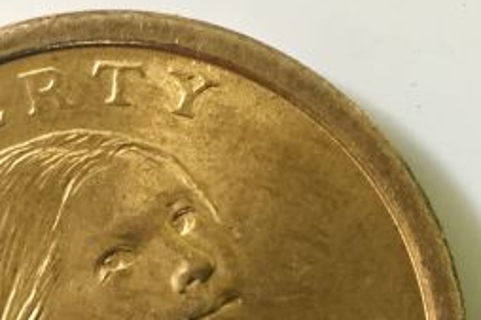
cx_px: 276
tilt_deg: -84.8
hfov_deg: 16.1
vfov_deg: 10.7
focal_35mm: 127
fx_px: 1696
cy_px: 335
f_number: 2.4
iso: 25
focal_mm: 3.3
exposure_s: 1/30
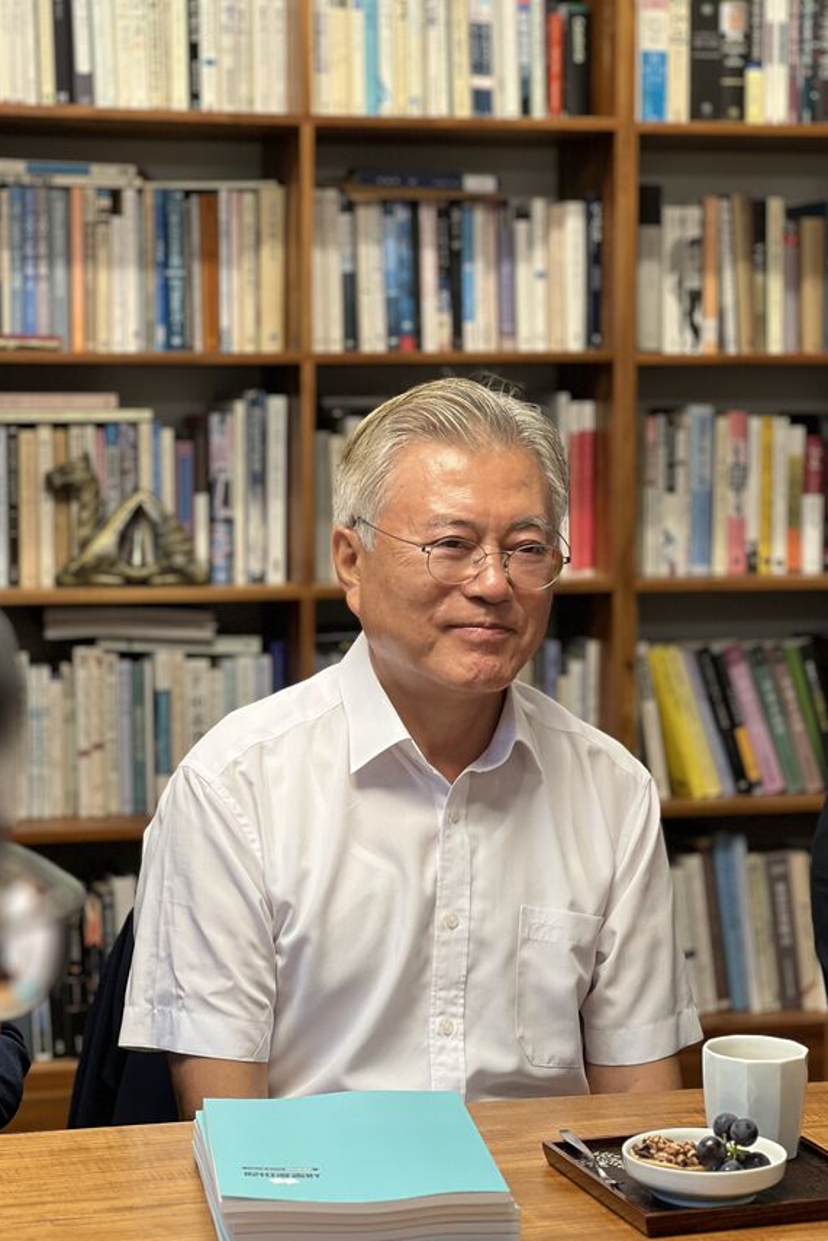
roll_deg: +0.4
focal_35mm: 81
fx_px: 2793
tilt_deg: -3.7
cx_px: 418
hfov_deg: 16.9
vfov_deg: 25.1
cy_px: 626
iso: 125
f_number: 2.8
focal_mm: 9
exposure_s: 1/60
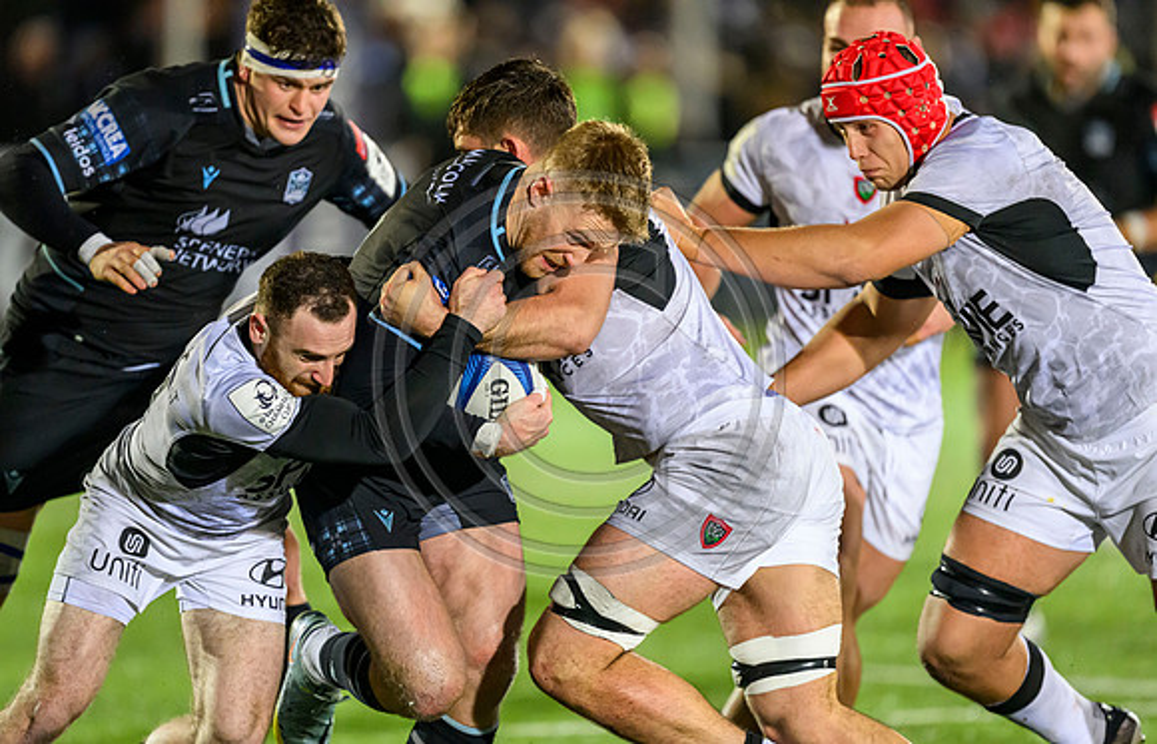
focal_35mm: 442
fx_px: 14040
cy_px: 421
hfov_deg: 4.7
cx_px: 525
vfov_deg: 3.0
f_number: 2.8
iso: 8000
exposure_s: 1/800
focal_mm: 400
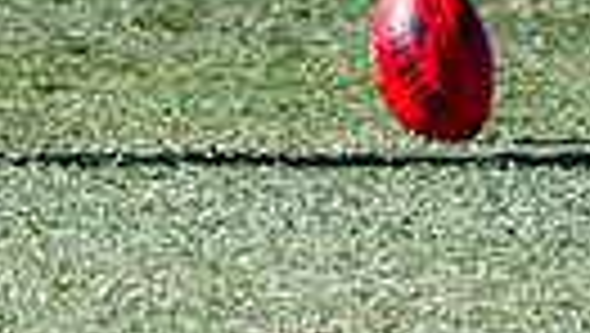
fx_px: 35518
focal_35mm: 2268
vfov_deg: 0.5
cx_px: -544
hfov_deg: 1.0
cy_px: -592
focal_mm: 420
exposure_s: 1/1600
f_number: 10
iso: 800
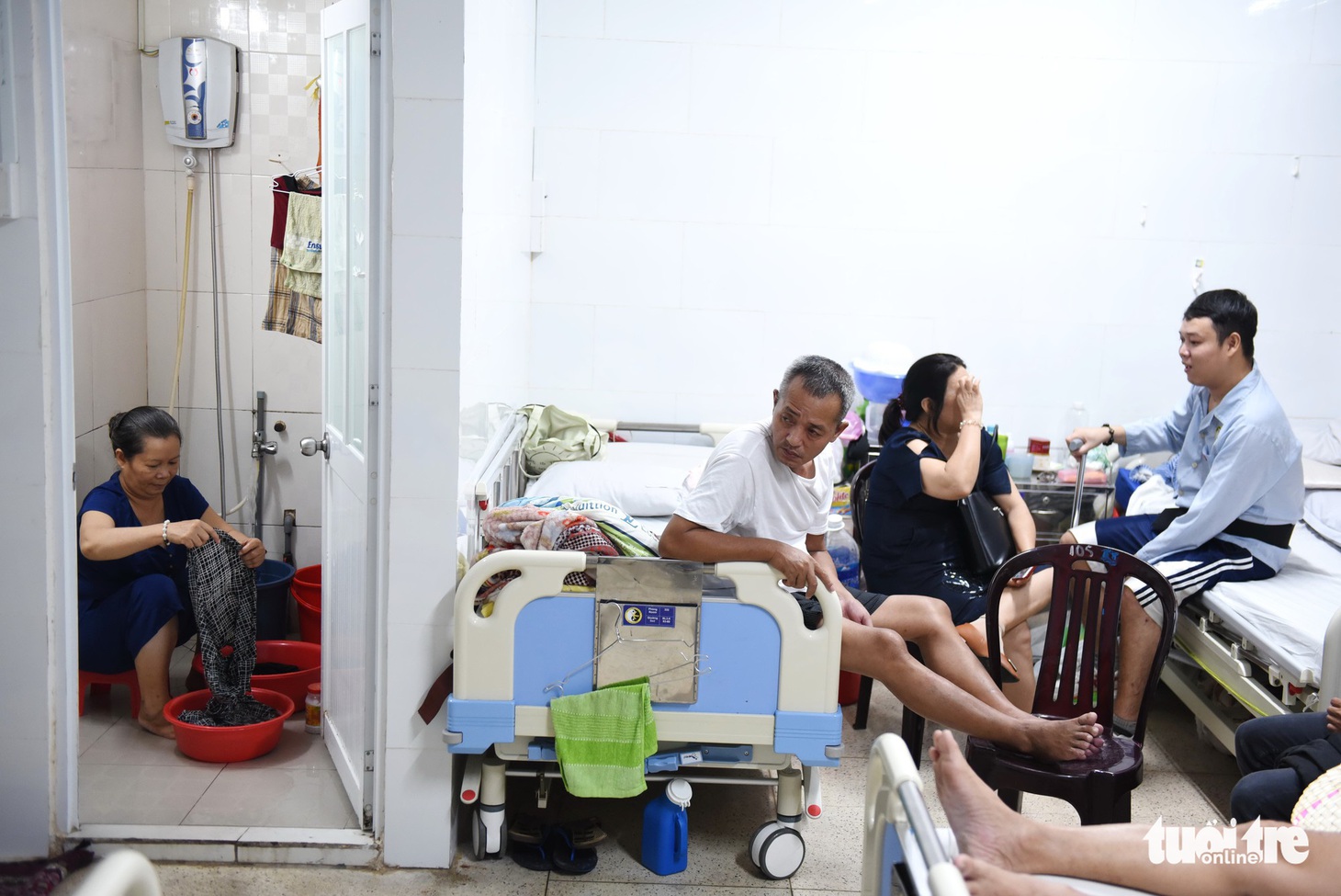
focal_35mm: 44
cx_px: 670
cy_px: 448
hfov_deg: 44.5
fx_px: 1640
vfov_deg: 30.5
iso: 1600
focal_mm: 44
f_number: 3.2
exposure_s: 1/125
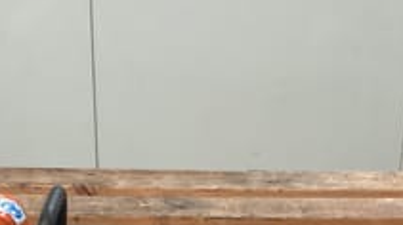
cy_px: 297
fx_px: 800
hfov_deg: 28.3
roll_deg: -1.1
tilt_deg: -29.1
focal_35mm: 75
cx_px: 183
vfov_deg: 15.2
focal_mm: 3
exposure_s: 1/60
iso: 160
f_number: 1.8
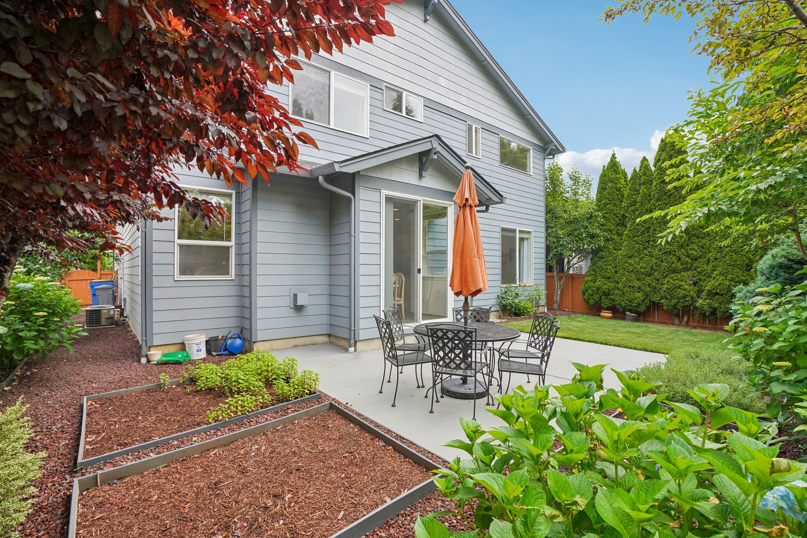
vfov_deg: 73.7
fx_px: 359
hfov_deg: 96.7
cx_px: 404
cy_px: 269
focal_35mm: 16
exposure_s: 1/200
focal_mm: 16
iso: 400
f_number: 8
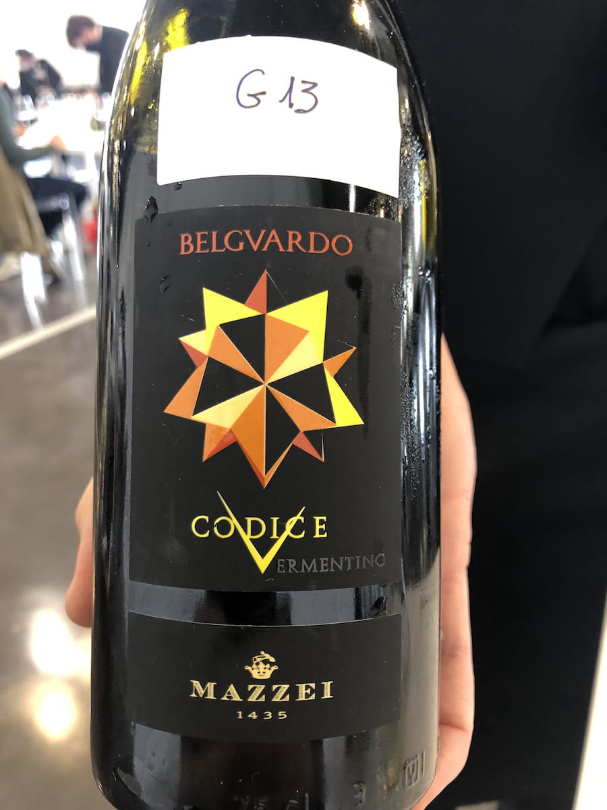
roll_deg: +2.8
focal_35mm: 28
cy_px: 405
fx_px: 655
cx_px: 304
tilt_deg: -25.6
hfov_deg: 49.7
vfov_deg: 63.4
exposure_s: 1/17
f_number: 1.8
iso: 64
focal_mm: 4
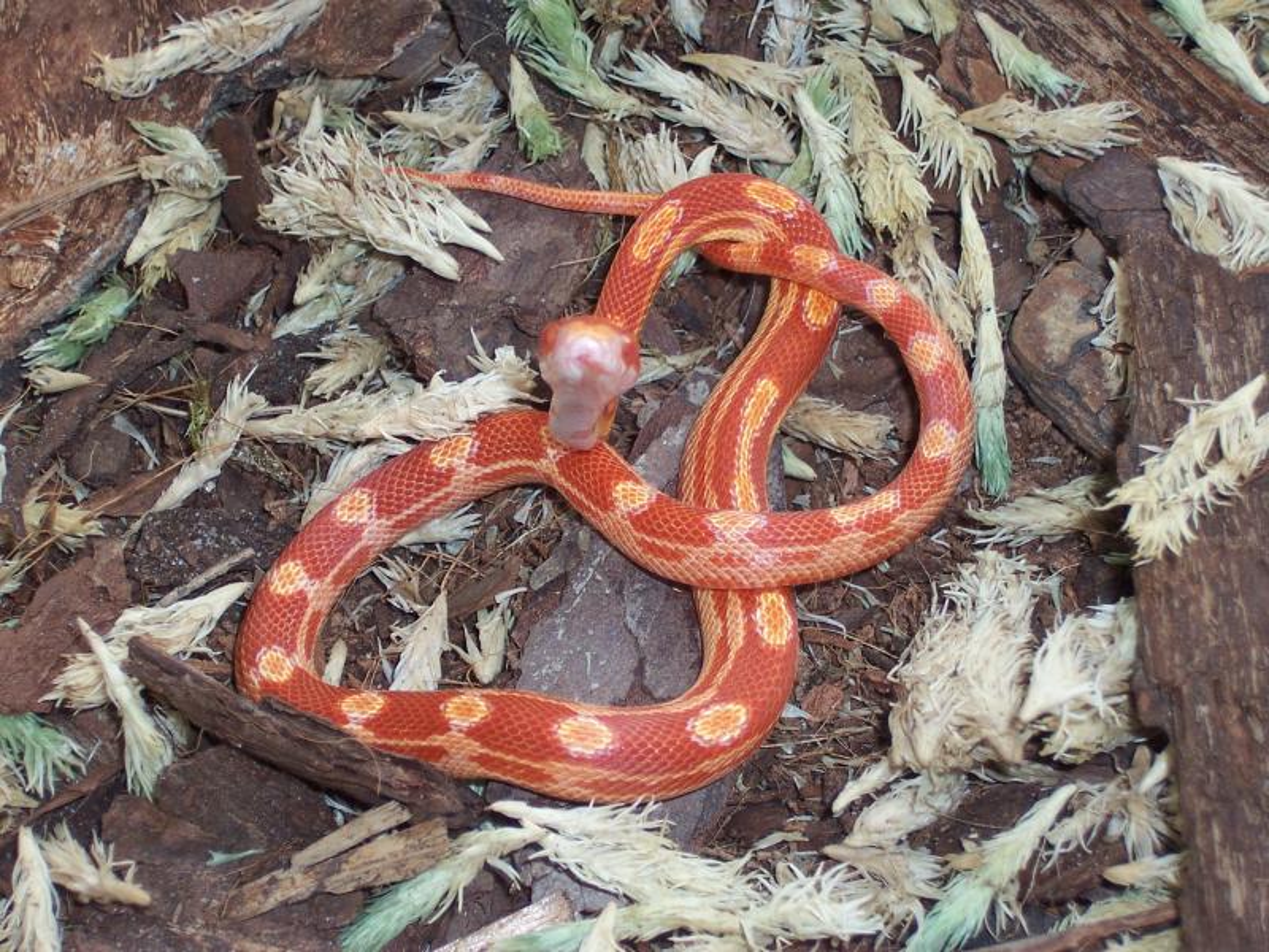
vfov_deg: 13.7
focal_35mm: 108
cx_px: 634
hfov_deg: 18.2
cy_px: 476
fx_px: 3959
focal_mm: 18
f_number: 4.8
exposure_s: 1/125
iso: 80
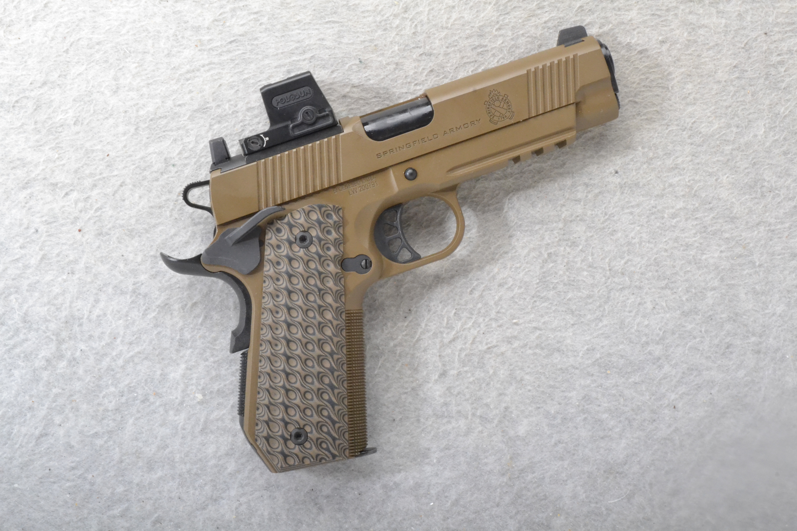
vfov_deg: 25.1
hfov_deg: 36.9
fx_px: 1195
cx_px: 398
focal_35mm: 54
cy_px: 266
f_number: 20
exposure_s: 1/160
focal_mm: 36
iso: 3200
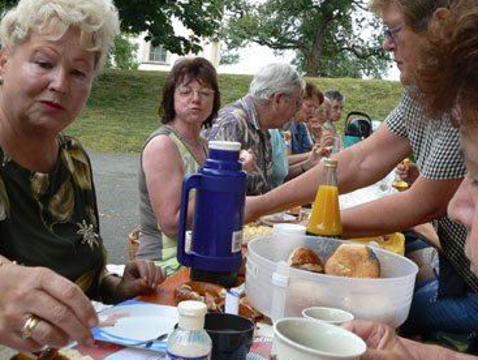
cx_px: 303
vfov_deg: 29.6
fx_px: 677
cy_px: 134
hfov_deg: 38.6
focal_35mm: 49
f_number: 4
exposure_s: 1/125
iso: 80
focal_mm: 6
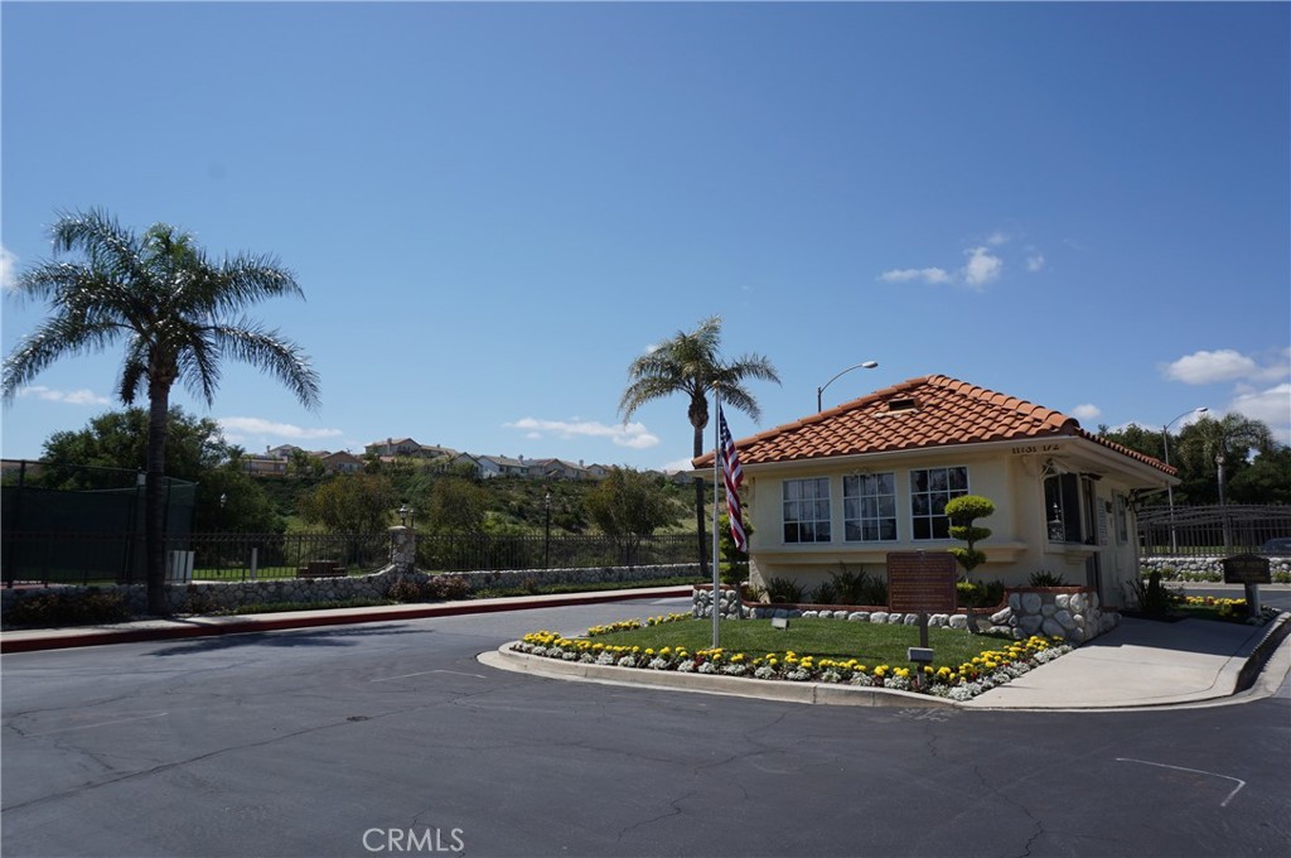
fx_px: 860
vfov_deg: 53.0
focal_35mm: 24
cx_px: 646
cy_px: 429
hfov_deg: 73.8
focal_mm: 16
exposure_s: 1/320
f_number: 9
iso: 100
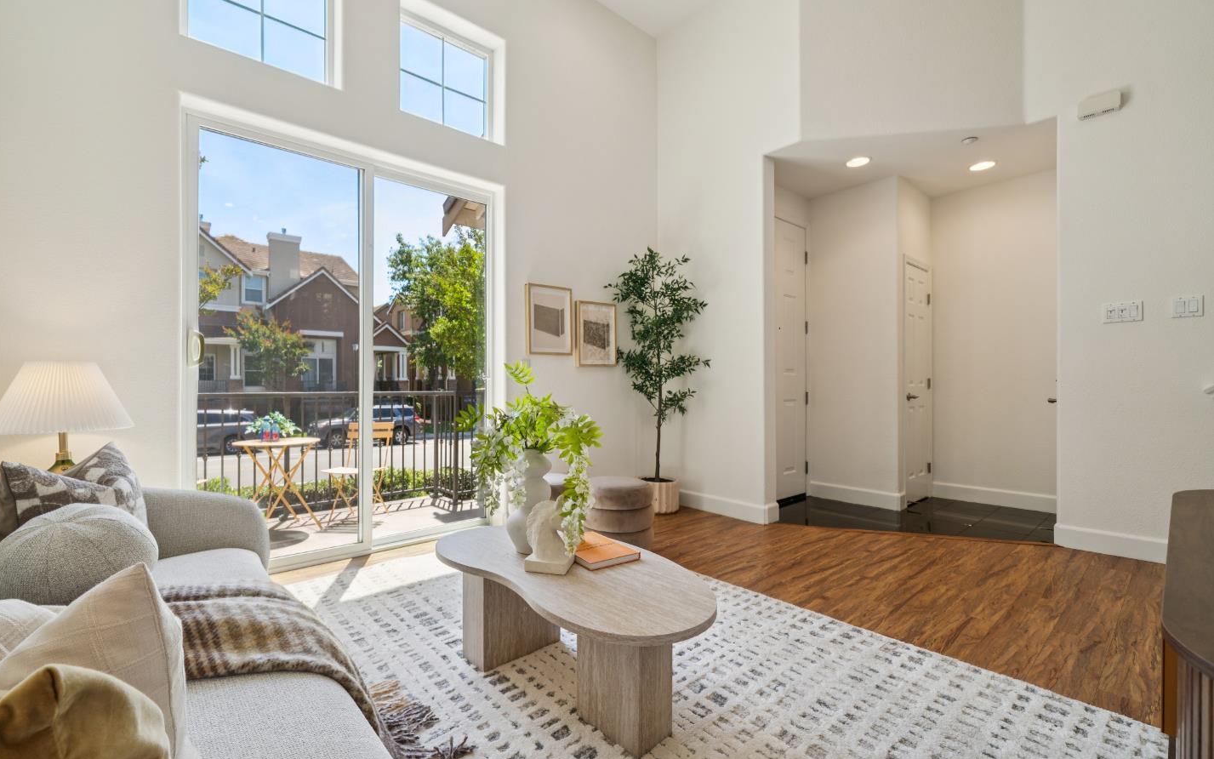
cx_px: 578
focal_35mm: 15
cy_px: 384
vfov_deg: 74.8
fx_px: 496
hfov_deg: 101.4
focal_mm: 14
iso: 100
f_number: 8
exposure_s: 1/20
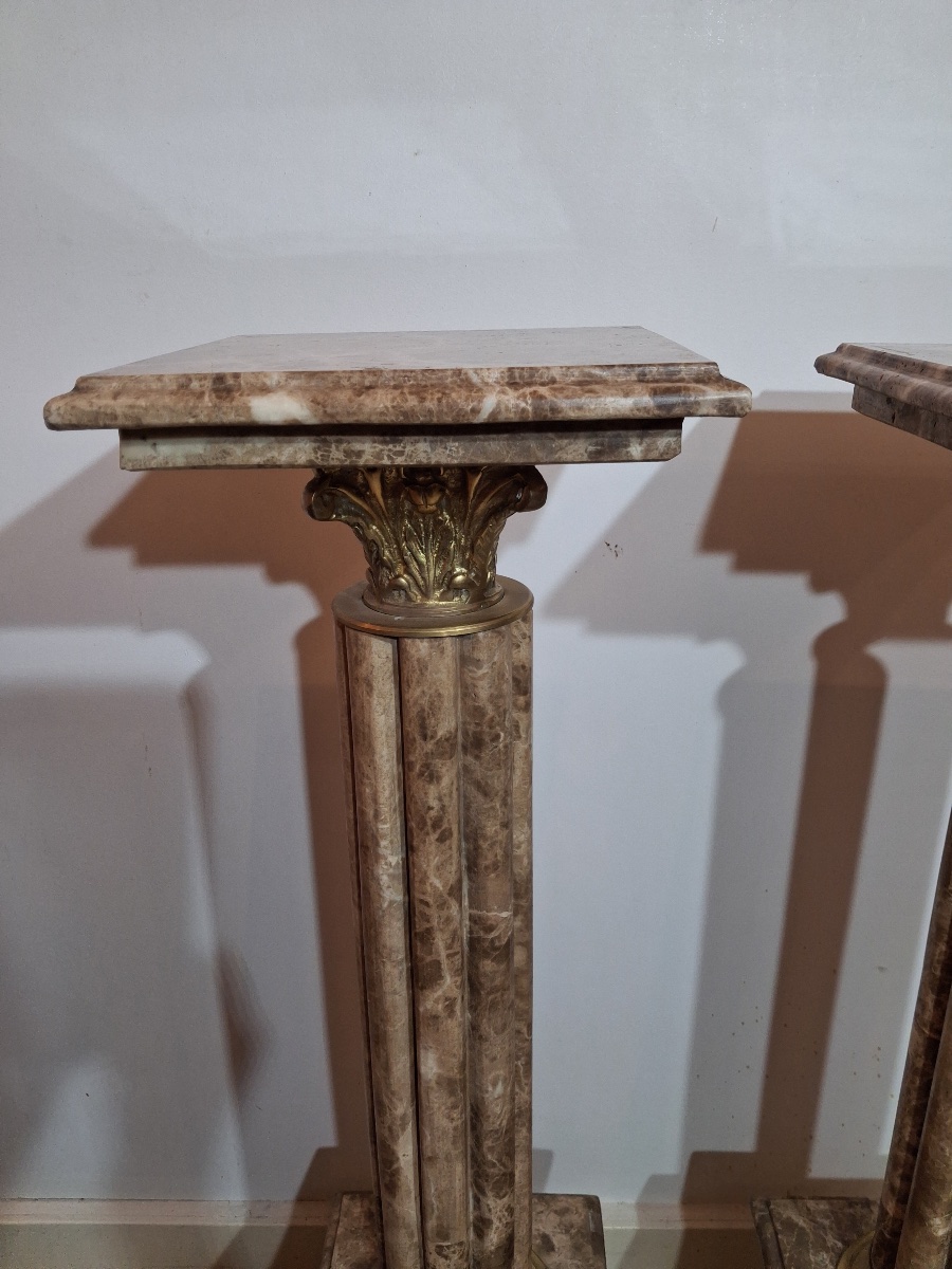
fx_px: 990
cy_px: 634
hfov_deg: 51.4
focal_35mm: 27
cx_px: 476
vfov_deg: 65.3
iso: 125
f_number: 1.8
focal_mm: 4
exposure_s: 1/100
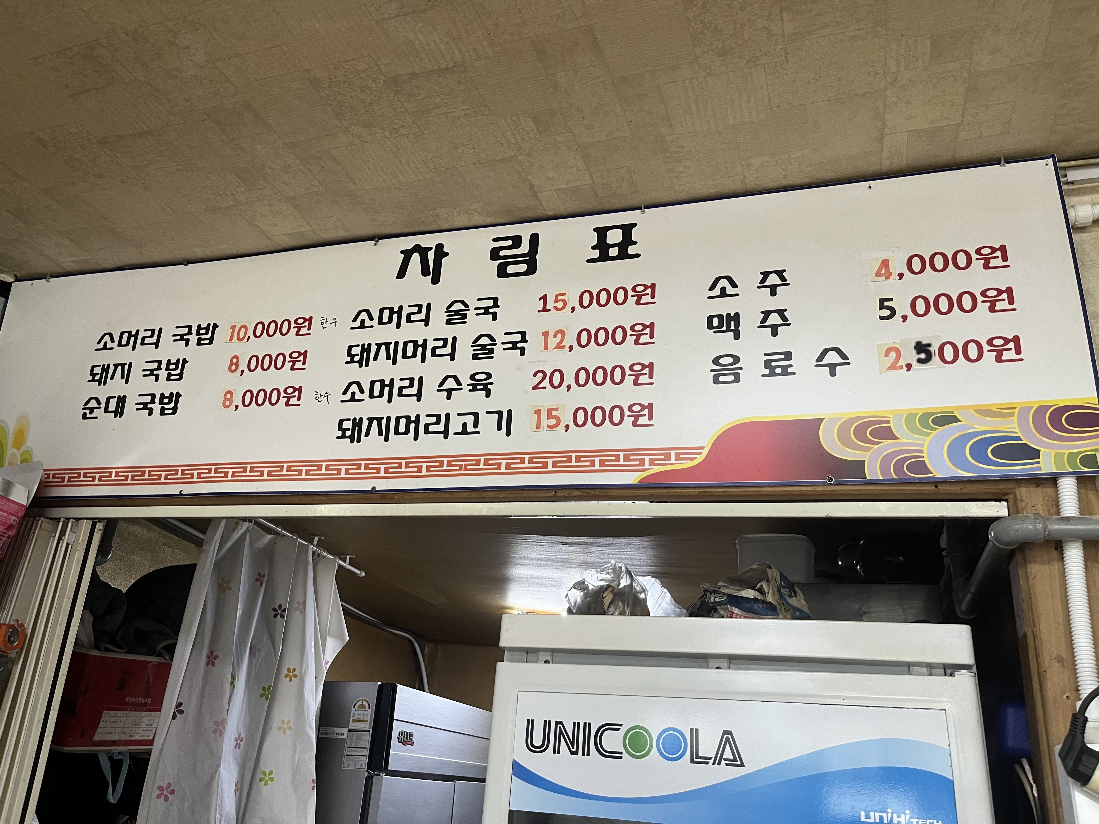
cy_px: 412
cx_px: 550
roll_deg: -5.9
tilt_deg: +22.6
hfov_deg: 67.3
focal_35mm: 26
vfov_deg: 53.1
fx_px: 825
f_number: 1.6
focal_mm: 5.1
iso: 125
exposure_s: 1/60
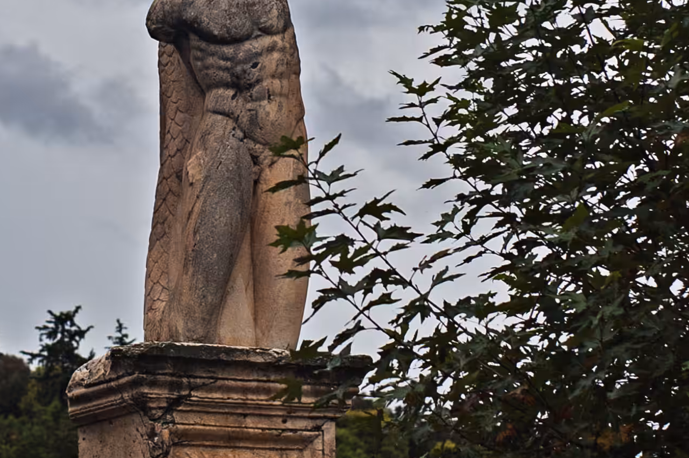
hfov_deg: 5.9
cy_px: 48
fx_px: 6676
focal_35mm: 349
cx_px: 88
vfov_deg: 3.9
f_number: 4
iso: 400
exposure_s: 1/1600
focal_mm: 105
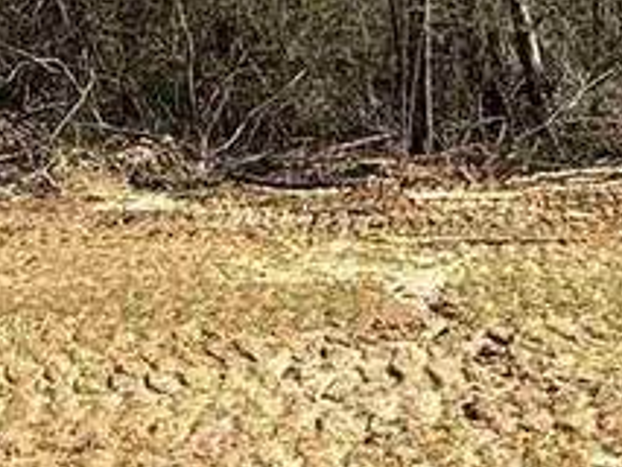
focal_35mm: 84
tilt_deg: +7.9
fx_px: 1510
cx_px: 359
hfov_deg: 23.3
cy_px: -269
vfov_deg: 15.9
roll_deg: +0.6
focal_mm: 2.22
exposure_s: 1/1399
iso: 50
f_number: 2.2
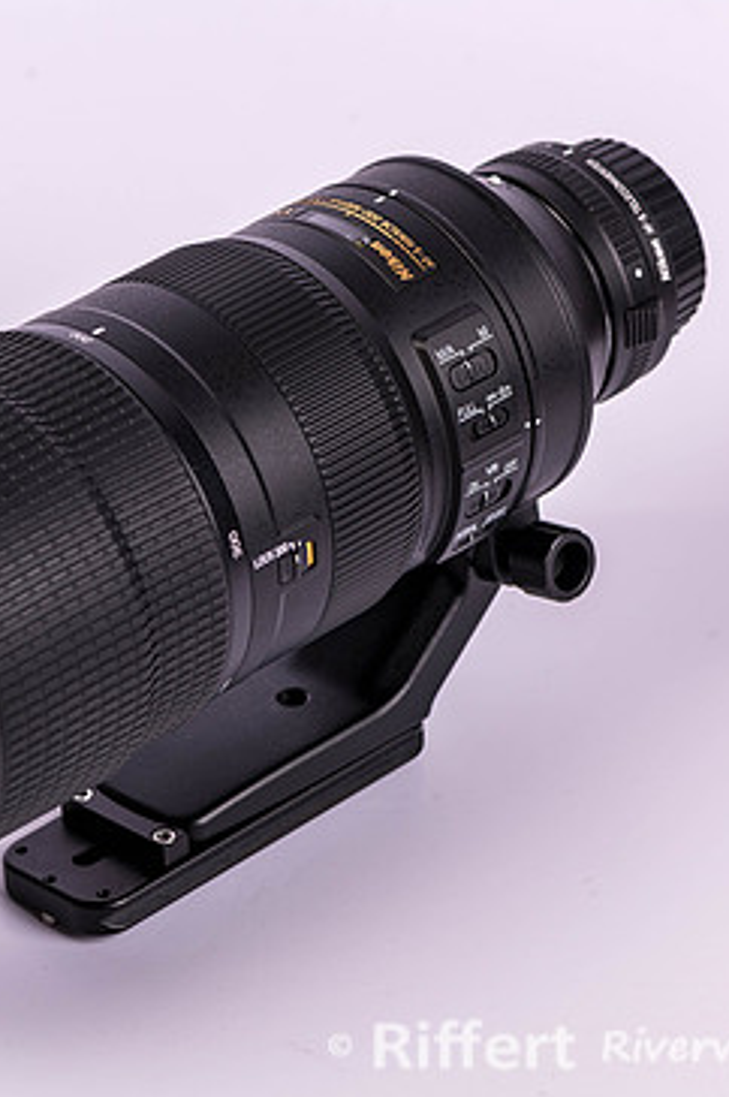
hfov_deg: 7.0
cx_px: 198
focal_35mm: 197
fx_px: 5995
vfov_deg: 10.5
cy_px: 528
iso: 64
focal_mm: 105
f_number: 8
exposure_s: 1/160
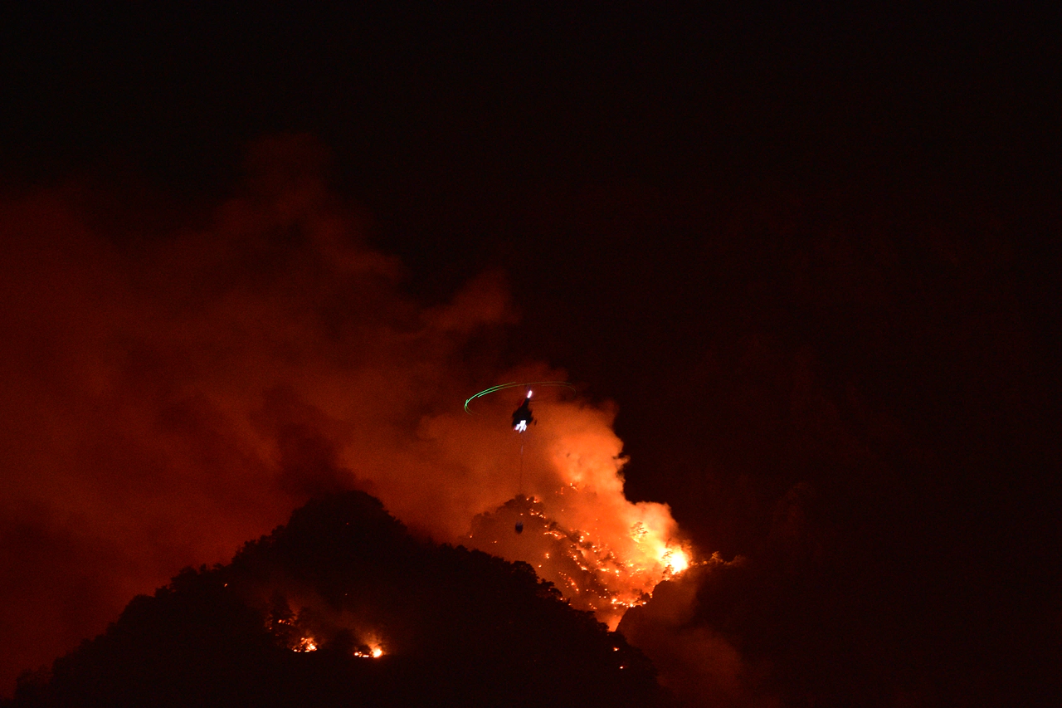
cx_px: 531
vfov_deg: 7.3
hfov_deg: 11.0
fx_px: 5530
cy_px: 354
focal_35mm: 188
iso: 4000
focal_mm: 125
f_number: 2.8
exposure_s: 1/10
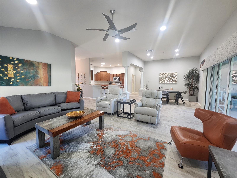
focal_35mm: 13
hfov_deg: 106.2
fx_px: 89
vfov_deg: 89.9
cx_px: 118
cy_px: 89
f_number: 2.2
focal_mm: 2.2
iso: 320
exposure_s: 1/60
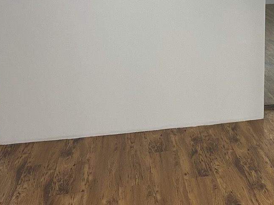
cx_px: 284
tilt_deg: -9.9
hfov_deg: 28.1
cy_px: 0
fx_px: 507
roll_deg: +0.0
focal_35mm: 64
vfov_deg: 22.1
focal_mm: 4.25
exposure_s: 1/50
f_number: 1.8
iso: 64
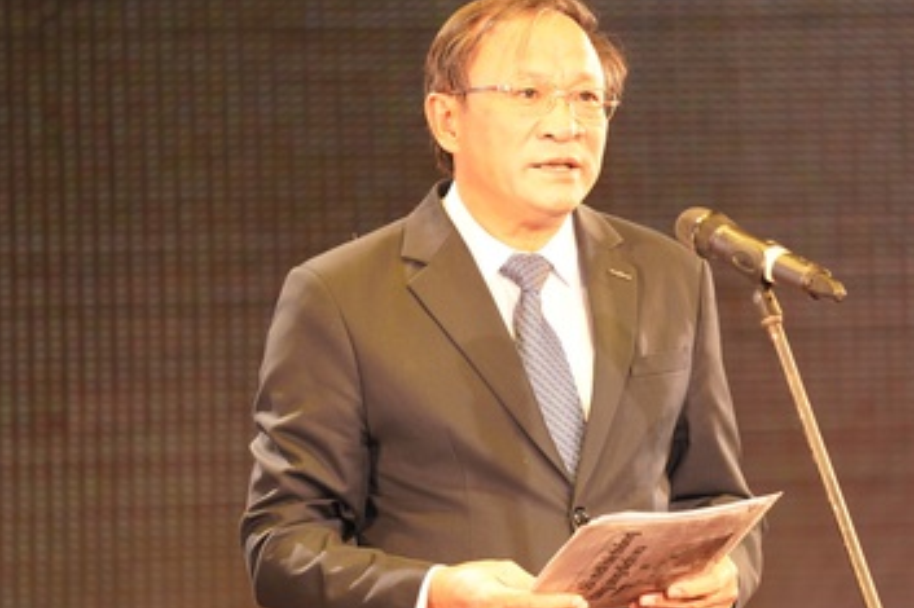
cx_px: 637
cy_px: 353
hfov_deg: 5.7
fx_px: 9211
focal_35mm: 363
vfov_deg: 3.8
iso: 1600
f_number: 2.8
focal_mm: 200
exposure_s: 1/200
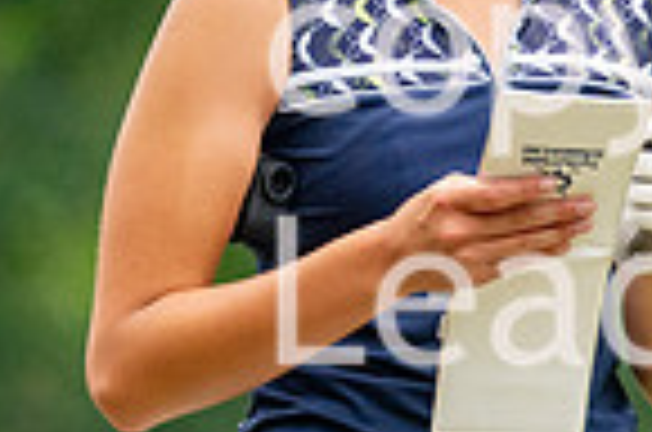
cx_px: 859
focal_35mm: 1804
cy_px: 333
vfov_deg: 0.8
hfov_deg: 1.1
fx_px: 32601
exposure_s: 1/4000
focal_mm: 300
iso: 800
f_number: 4
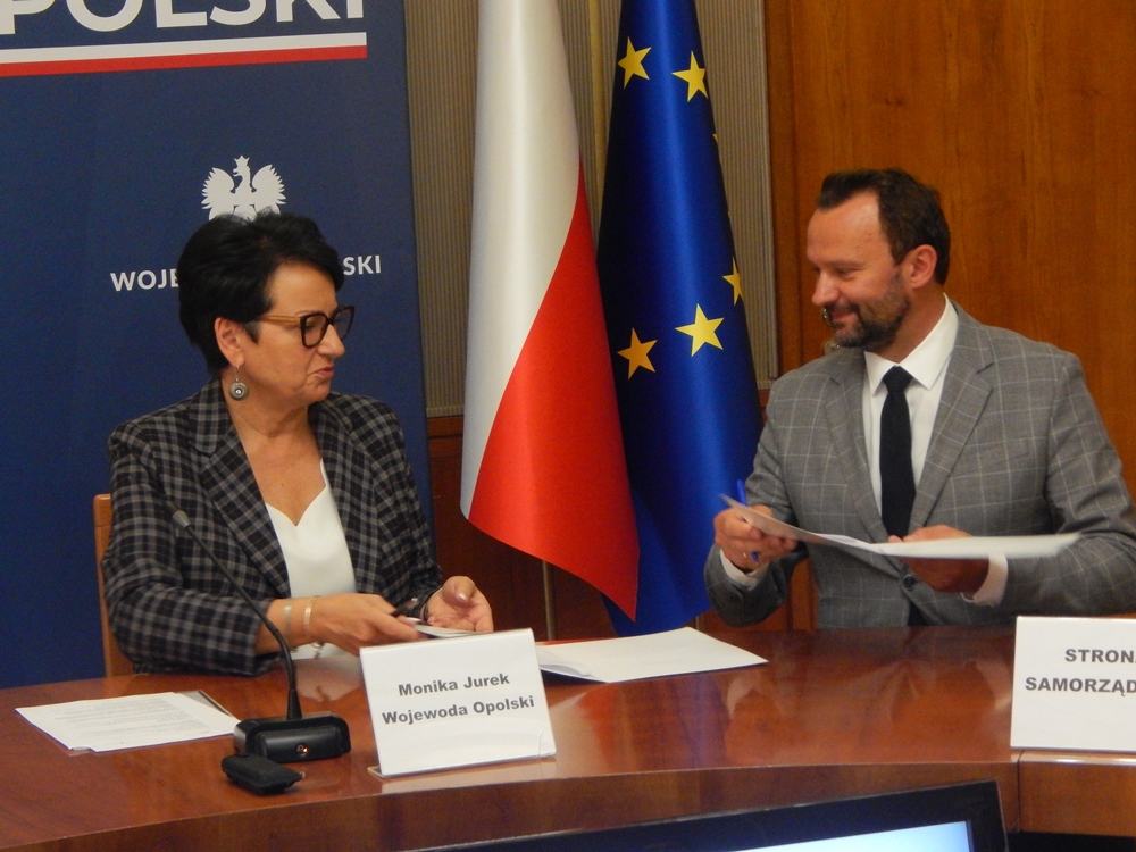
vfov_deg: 15.7
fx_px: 3085
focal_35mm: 94
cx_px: 568
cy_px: 426
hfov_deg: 20.9
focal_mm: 16.6
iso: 800
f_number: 4.4
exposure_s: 1/60
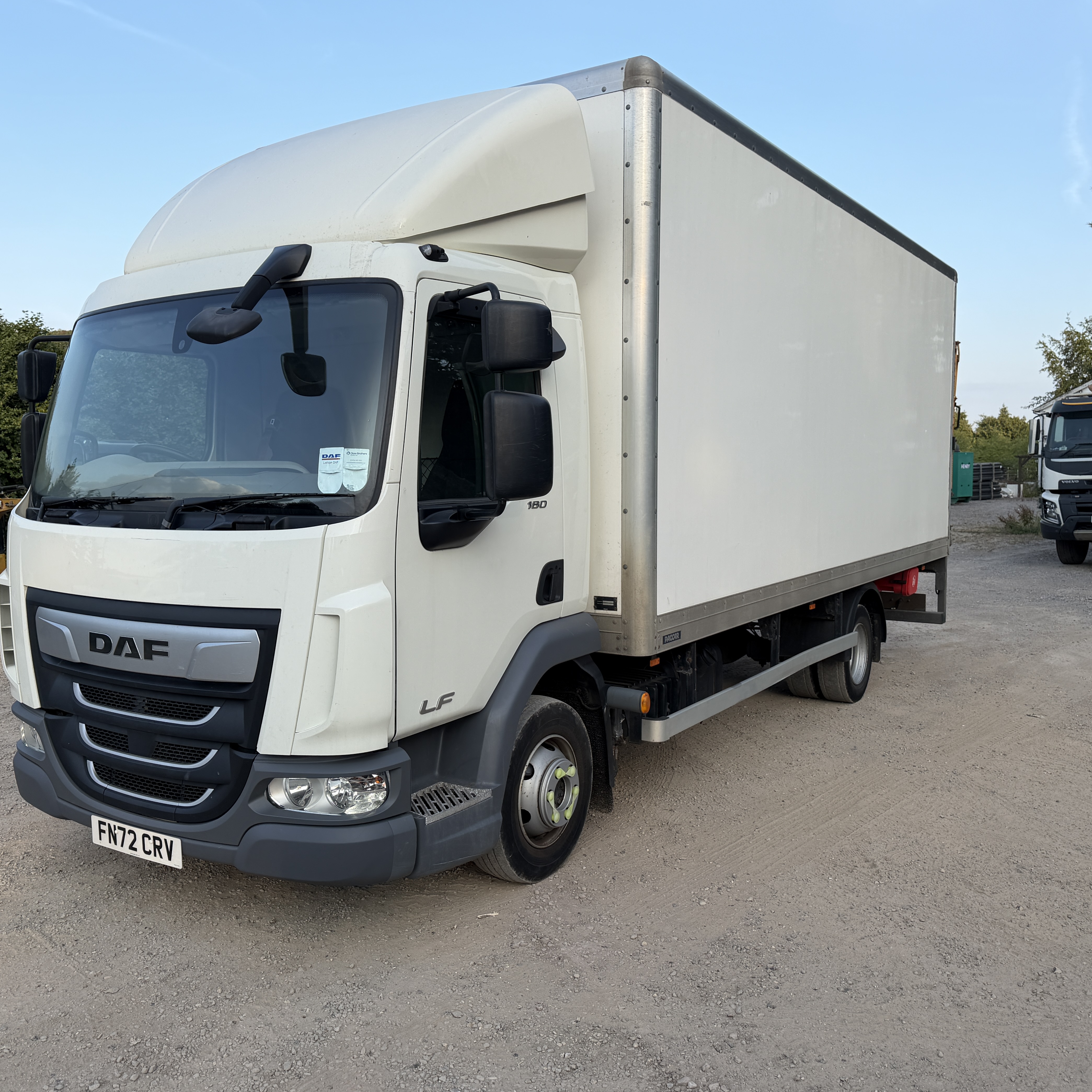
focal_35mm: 29
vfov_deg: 55.6
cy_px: 540
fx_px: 1035
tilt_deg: -4.4
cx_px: 525
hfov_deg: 55.6
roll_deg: +1.0
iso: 80
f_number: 1.78
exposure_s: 1/1156
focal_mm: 6.76
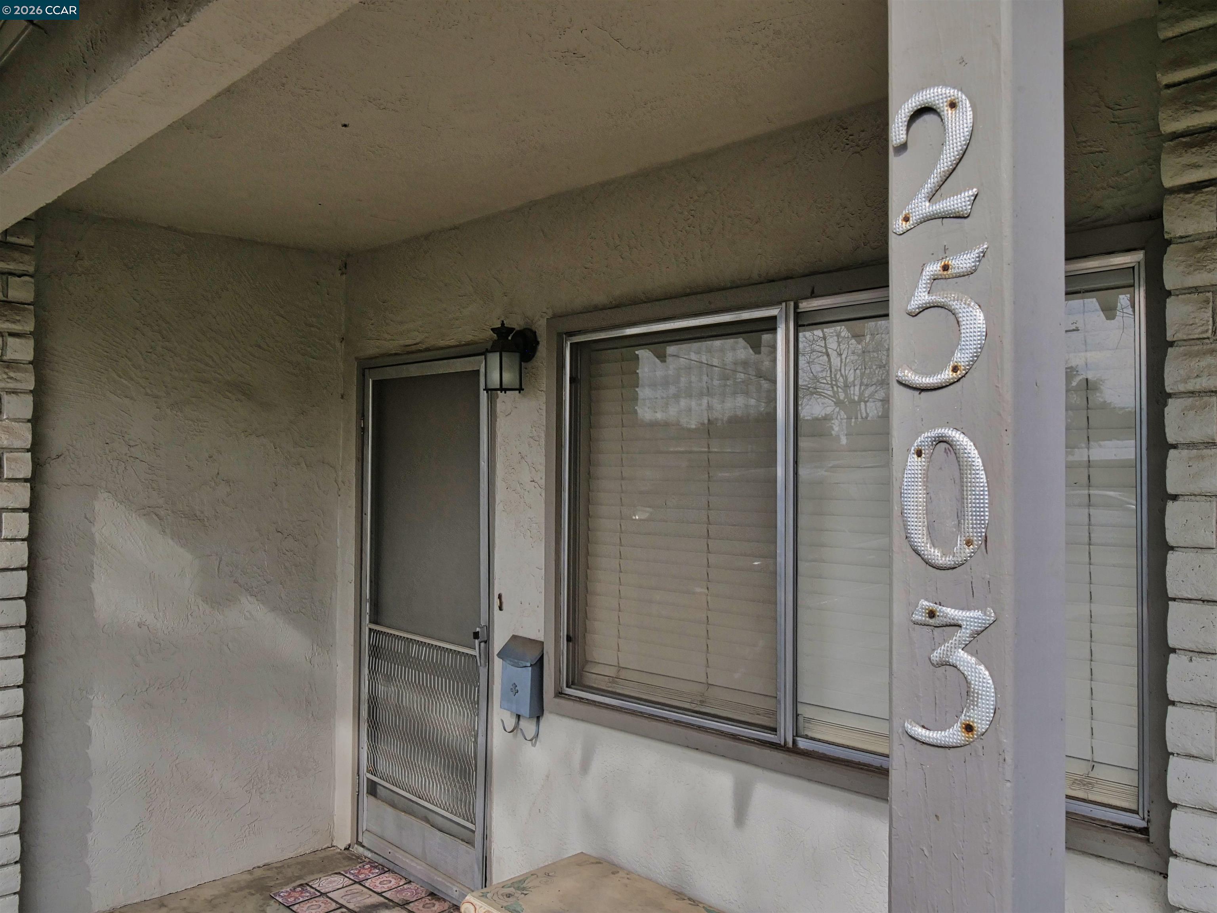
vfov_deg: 49.7
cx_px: 608
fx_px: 984
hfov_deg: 63.4
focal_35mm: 28
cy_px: 456
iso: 125
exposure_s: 1/200
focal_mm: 14
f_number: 9
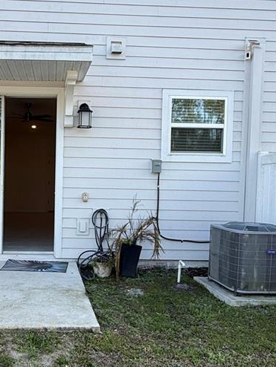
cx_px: 60
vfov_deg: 53.9
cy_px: 198
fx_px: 361
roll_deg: -1.8
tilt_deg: -1.5
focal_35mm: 34
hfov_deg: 40.3
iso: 50
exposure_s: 1/205
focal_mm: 2.22
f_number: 2.2
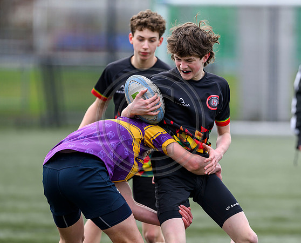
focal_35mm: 585
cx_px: 235
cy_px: 120
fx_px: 5232
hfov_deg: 3.3
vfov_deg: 2.7
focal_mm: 400
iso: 500
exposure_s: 1/1600
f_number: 3.5
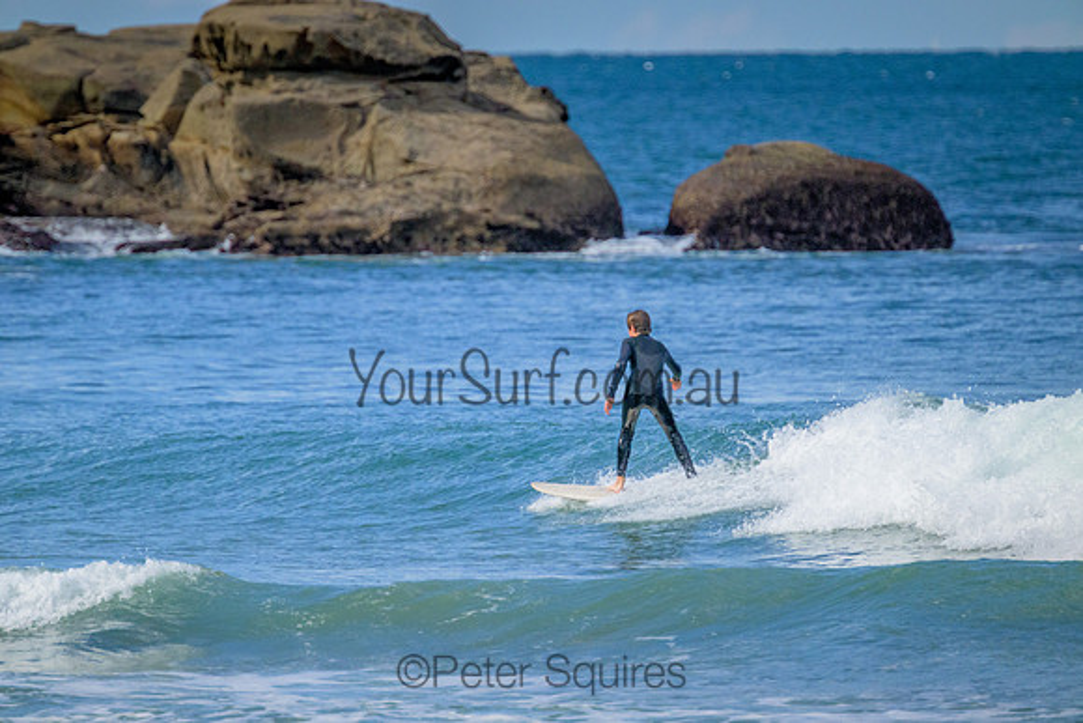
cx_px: 542
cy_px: 362
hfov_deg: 2.6
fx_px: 24071
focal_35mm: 800
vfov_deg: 1.7
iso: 2800
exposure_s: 1/1250
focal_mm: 800
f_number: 11
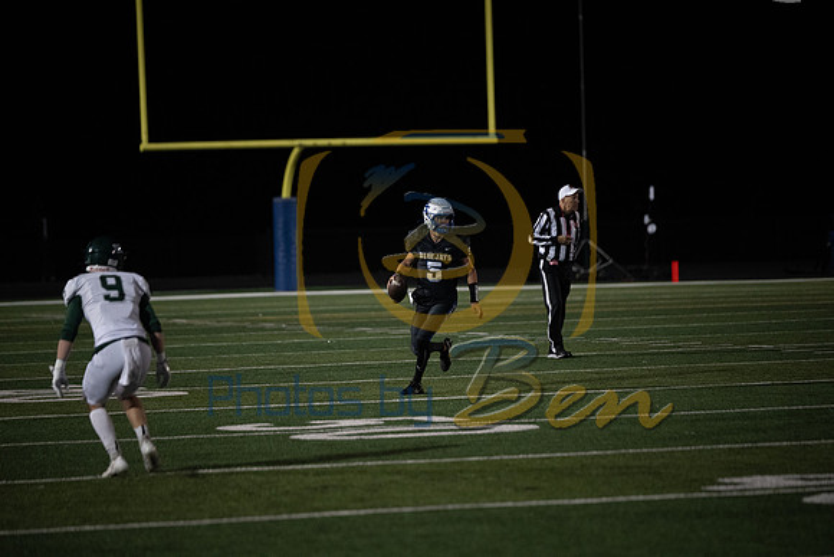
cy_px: 278
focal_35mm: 200
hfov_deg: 10.3
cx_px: 417
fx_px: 4634
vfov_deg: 6.9
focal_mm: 200
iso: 4000
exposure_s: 1/1250
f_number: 2.8
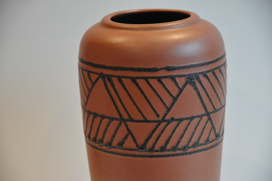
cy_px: 90
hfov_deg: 13.1
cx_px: 136
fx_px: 1189
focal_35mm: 158
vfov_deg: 8.7
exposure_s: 1/25
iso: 1600
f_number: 5.6
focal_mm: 105
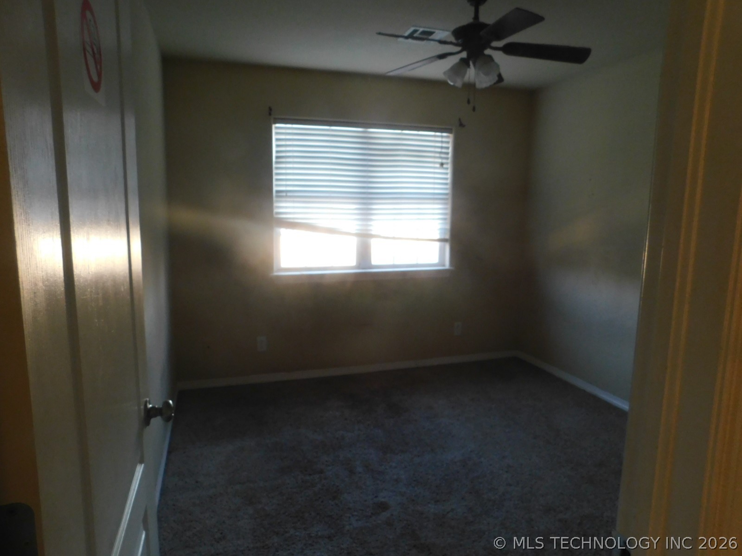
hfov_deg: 73.9
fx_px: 493
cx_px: 371
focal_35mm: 23
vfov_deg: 58.9
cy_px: 278
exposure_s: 1/30
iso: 250
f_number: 3
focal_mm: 4
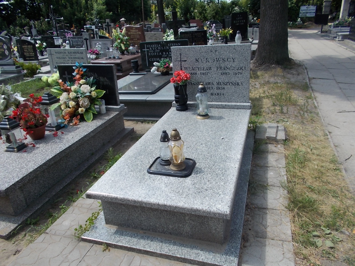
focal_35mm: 26
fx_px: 267
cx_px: 178
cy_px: 133
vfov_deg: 53.1
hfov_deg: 67.3
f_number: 8
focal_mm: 4.6
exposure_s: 1/125
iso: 80
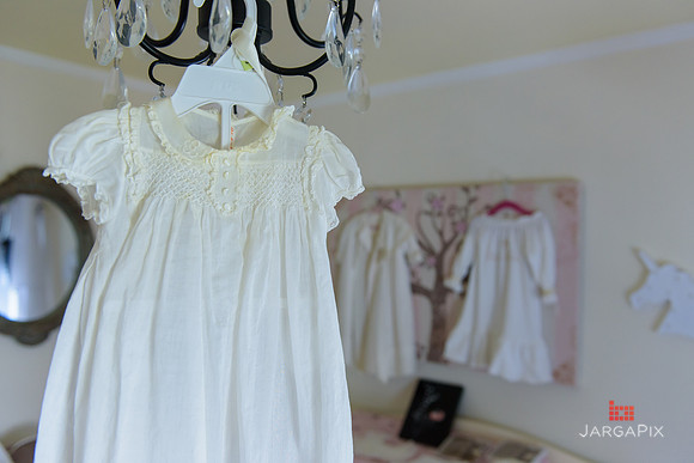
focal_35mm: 31
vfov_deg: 42.3
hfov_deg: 60.3
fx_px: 598
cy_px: 232
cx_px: 347
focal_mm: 31
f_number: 3.2
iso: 1000
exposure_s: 1/200
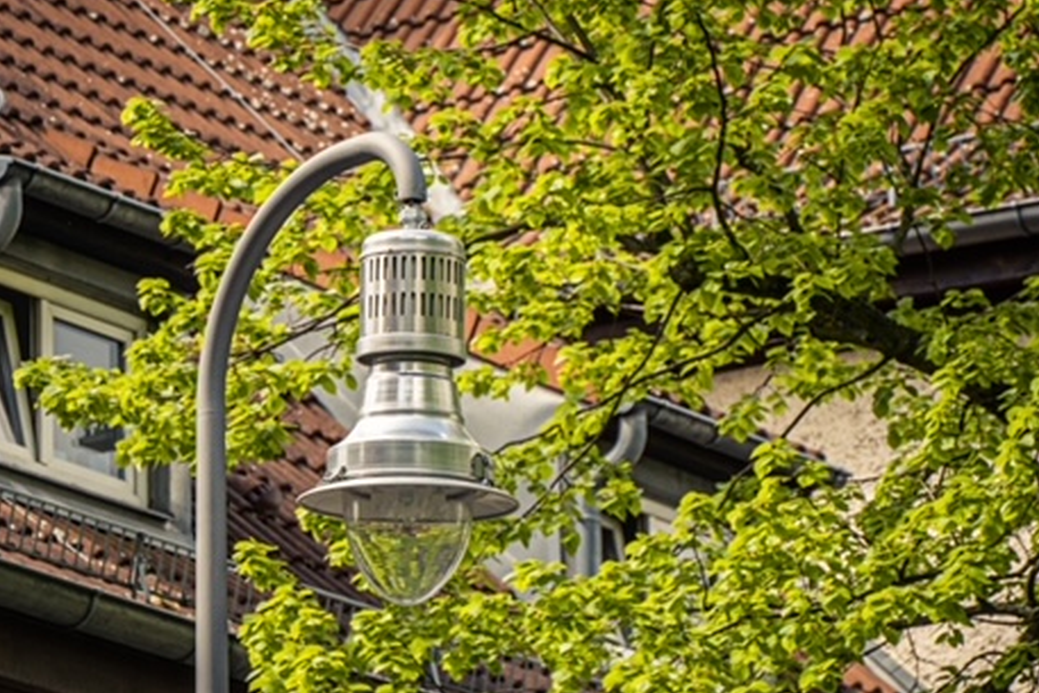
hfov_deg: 8.5
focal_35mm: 242
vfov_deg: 5.7
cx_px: 396
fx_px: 6978
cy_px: 457
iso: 500
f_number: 5.6
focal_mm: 115
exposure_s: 1/640
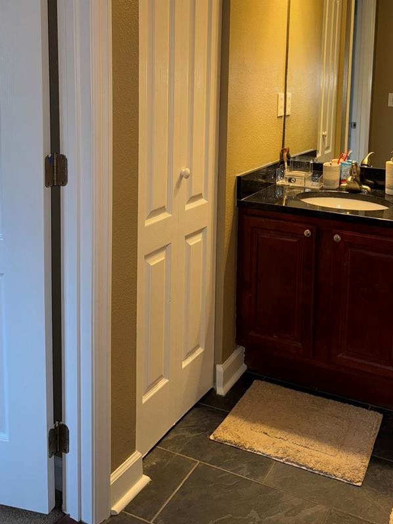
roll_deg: -1.1
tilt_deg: -5.8
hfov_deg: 39.6
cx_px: 222
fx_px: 545
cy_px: 141
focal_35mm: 36
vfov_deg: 49.6
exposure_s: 1/16
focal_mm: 6.76
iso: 80
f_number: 1.78
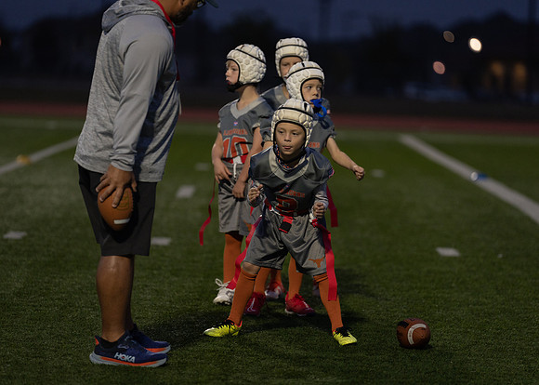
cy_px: 192
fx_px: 3207
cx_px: 270
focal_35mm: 210
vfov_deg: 6.9
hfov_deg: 9.6
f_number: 2.8
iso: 1250
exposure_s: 1/800
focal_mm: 200
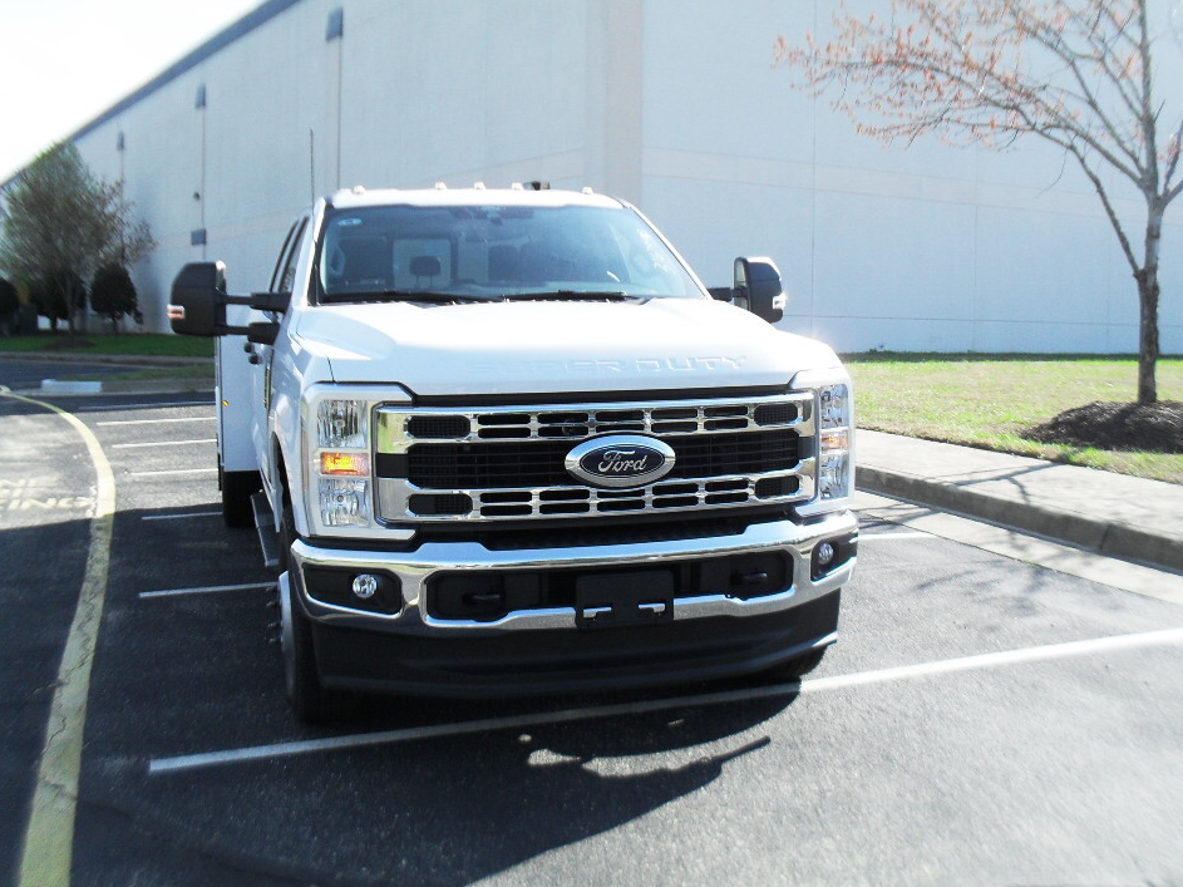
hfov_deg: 49.0
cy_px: 437
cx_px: 627
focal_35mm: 38
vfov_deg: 37.7
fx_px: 1298
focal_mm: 6.3
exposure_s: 1/500
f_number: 3.2
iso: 100
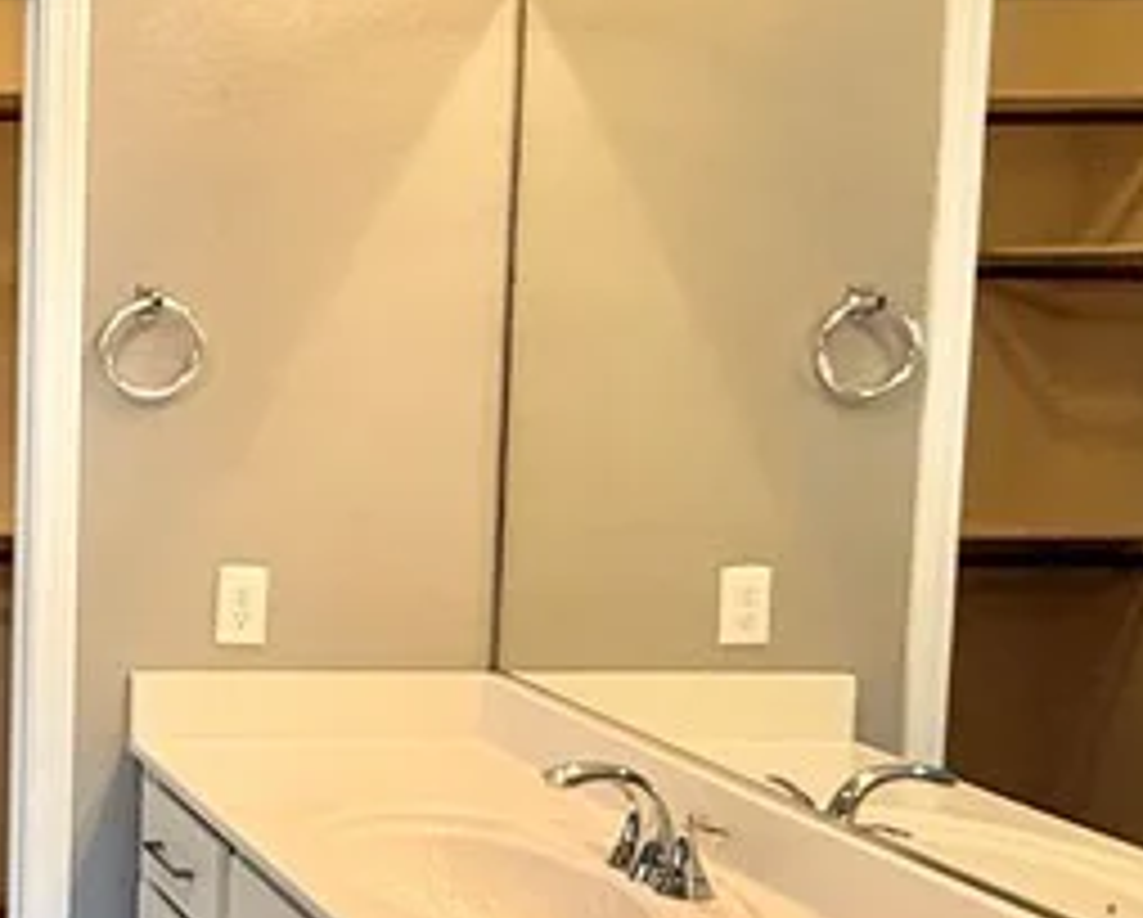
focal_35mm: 55
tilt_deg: -4.1
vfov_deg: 27.7
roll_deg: +0.0
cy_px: 428
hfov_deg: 27.5
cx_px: -405
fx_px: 1863
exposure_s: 1/60
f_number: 2.2
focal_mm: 2.22
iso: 160
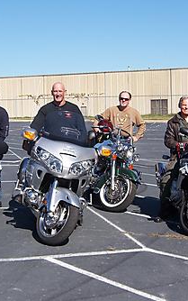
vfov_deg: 29.4
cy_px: 151
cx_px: 62
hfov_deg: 18.6
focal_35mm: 70
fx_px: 573
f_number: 4
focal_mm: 8.2
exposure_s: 1/750
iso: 80
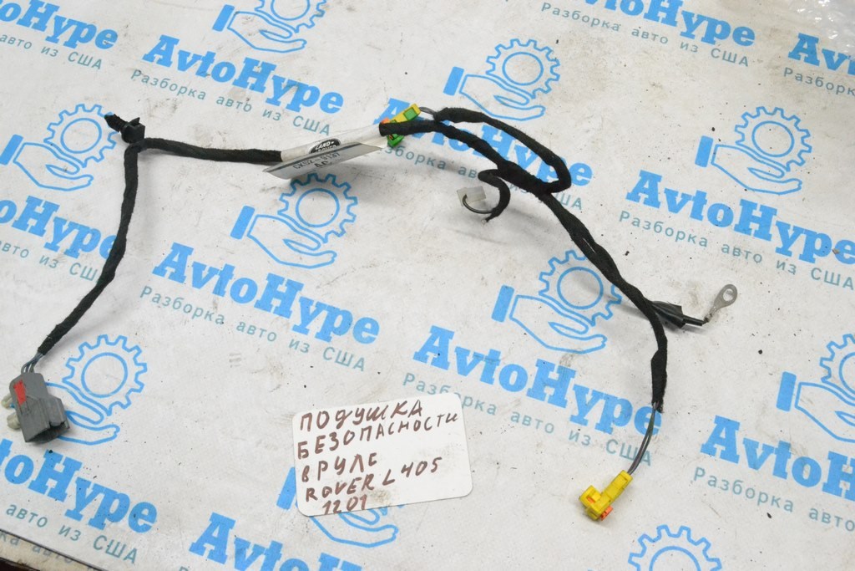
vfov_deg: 36.9
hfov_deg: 53.1
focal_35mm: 36
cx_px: 428
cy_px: 286
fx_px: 855
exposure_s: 1/160
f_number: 11
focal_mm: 24
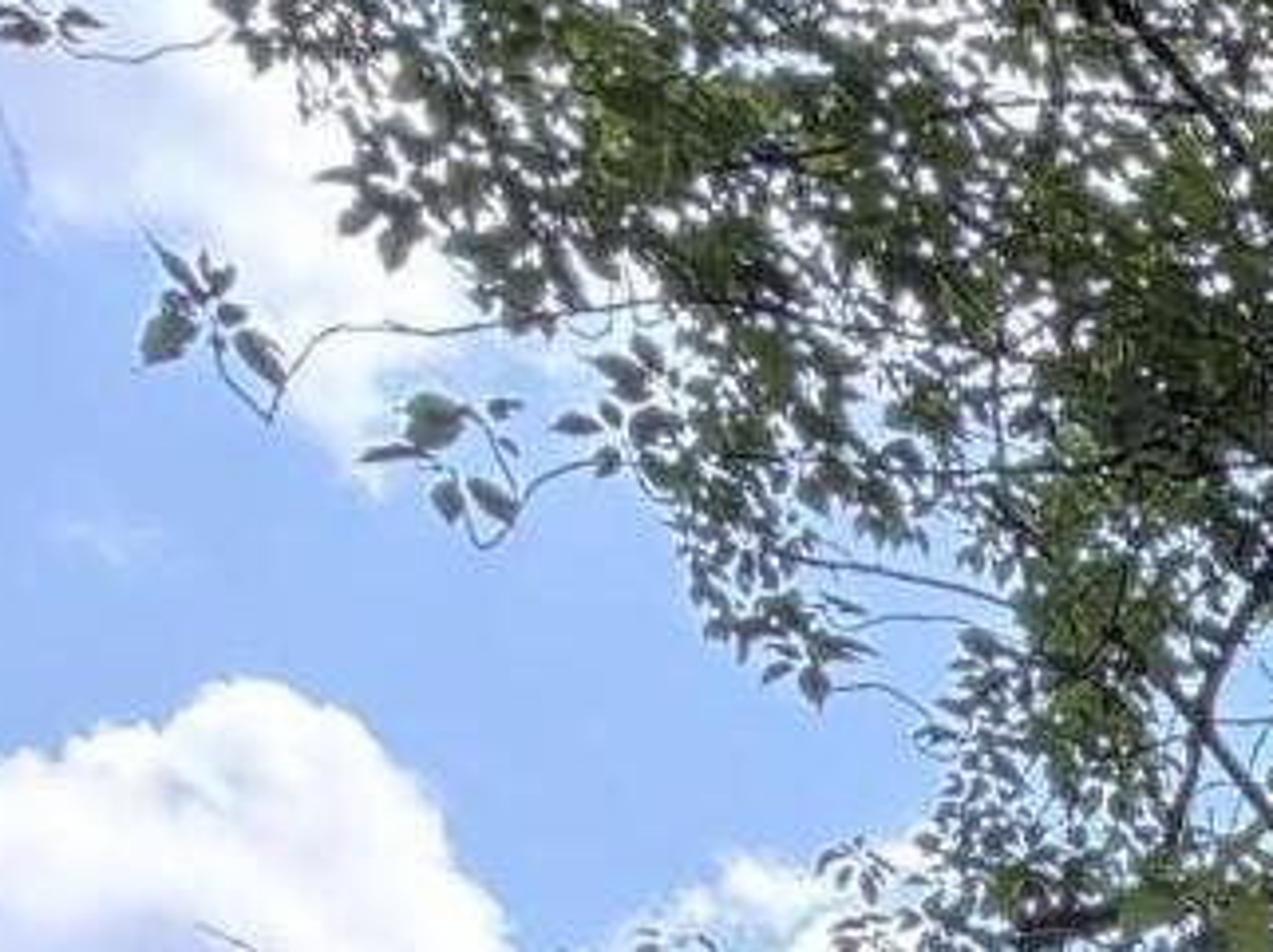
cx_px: 2597
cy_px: 2556
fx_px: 3197
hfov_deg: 16.6
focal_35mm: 87
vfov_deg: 12.0
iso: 50
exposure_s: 1/147
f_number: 2.2
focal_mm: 2.22
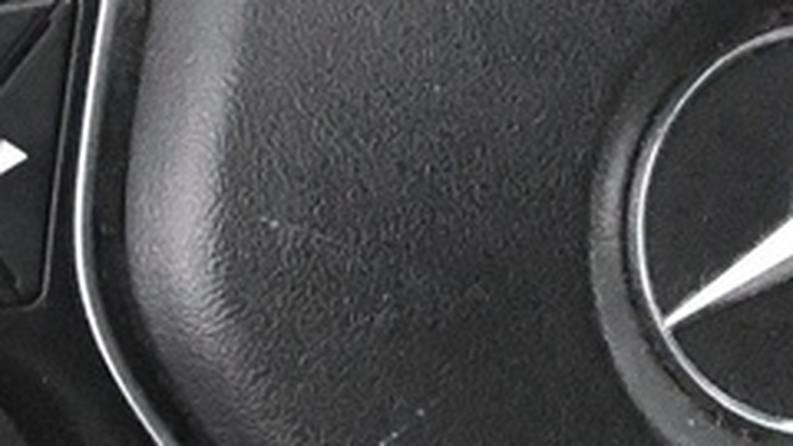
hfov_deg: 6.7
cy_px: 112
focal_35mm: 323
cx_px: 700
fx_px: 6798
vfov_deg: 3.8
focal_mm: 30.5
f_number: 4.8
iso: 12800
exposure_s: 1/60
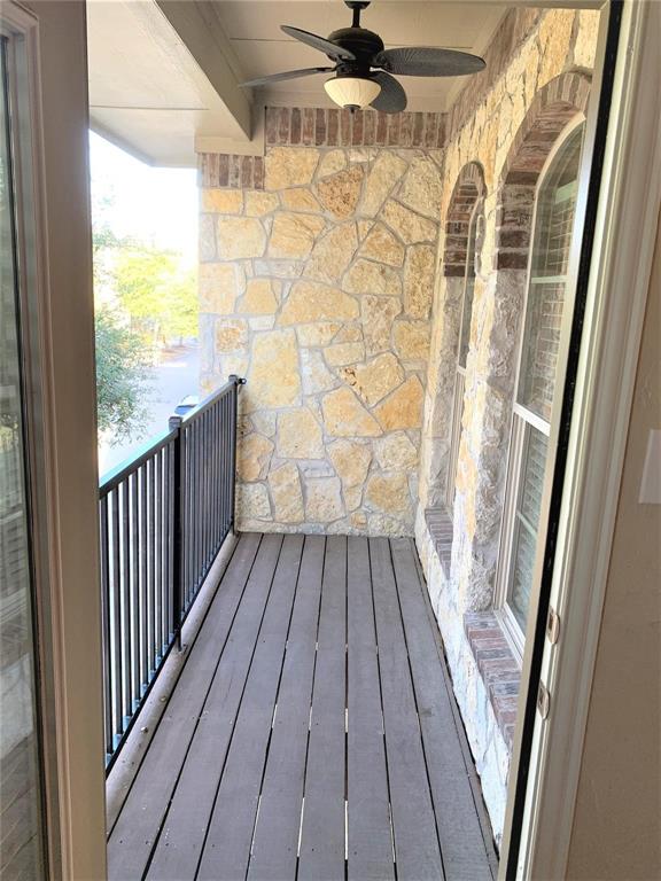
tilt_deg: -12.4
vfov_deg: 67.3
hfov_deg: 53.1
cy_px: 440
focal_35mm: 26
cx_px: 330
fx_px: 662
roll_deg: -2.9
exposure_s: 1/60
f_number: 1.8
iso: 64
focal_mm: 4.25
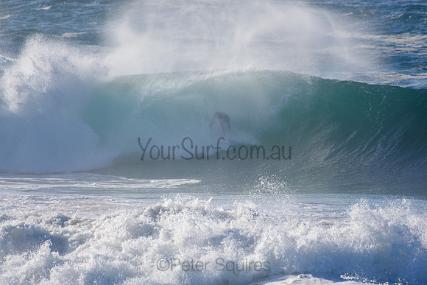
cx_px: 214
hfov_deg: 2.7
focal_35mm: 750
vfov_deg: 1.8
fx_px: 8897
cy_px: 142
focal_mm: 500
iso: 280
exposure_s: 1/2000
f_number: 5.6
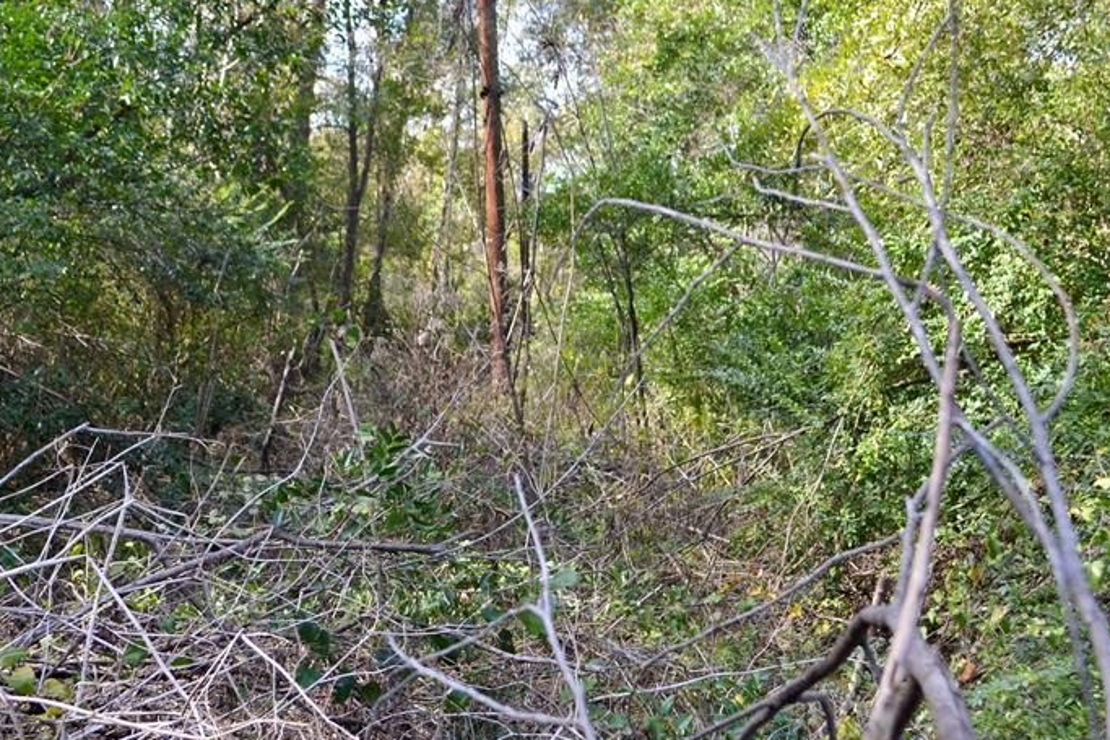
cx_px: 509
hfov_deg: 36.9
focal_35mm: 54
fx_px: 1664
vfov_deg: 25.0
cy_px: 377
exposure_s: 1/125
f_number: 5.6
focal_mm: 24
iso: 320
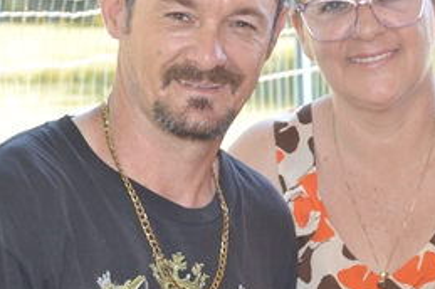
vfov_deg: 11.2
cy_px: 188
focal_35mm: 122
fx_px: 1474
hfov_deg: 16.7
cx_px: 302
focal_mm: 35
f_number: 4.5
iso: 400
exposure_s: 1/125
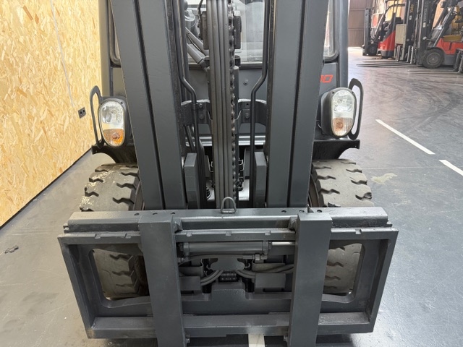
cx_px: 232
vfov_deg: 56.8
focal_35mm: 24
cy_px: 174
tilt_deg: -22.7
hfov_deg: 71.6
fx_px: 321
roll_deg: +0.0
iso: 320
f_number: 1.78
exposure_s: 1/60
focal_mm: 6.76
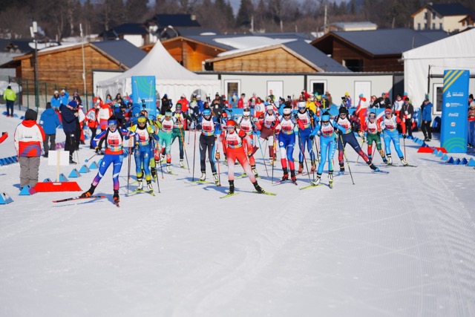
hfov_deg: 11.8
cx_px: 238
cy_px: 158
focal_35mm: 175
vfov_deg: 7.9
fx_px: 2308
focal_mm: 174.9
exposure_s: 1/6400
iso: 250
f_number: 4
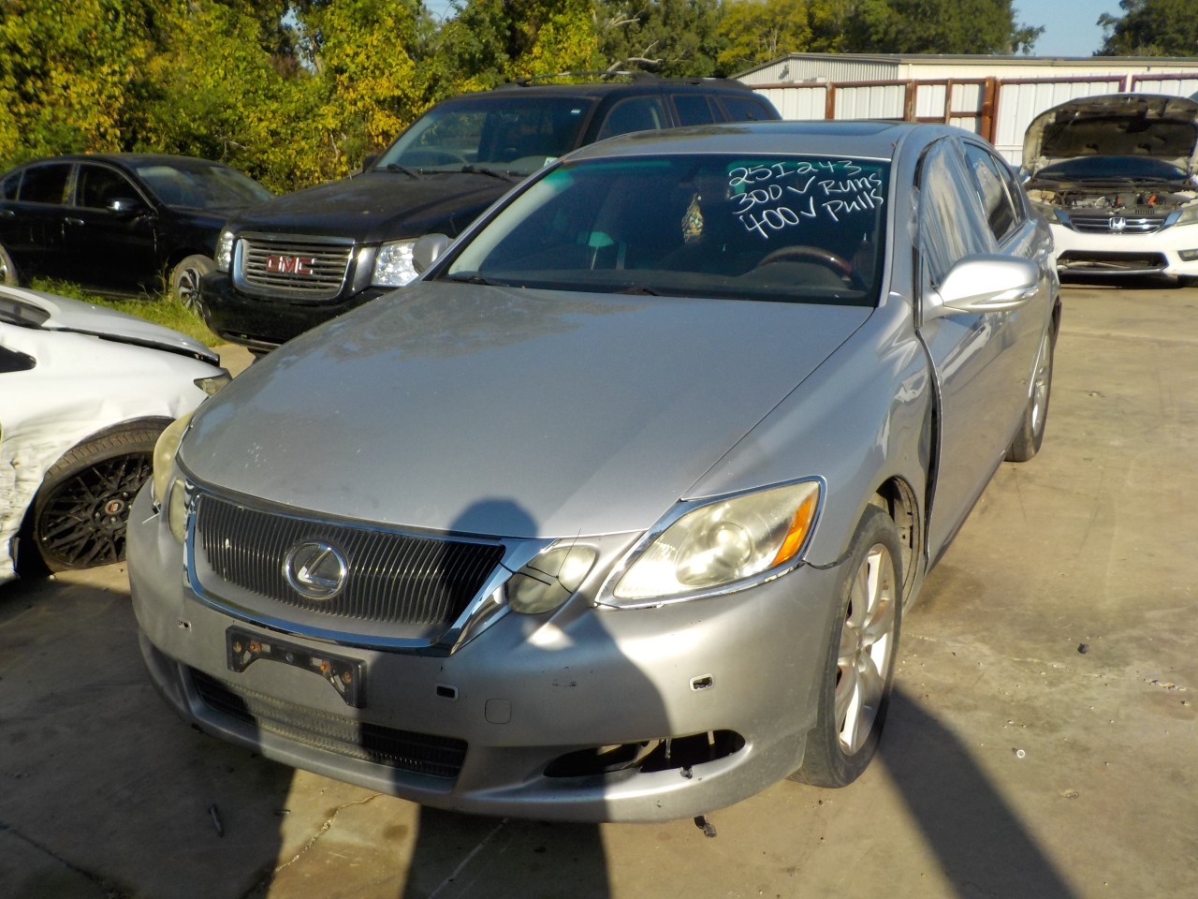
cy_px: 450
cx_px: 599
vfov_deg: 46.8
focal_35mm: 30
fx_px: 1038
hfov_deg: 60.0
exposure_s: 1/1250
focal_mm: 4.1
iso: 125
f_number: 3.3
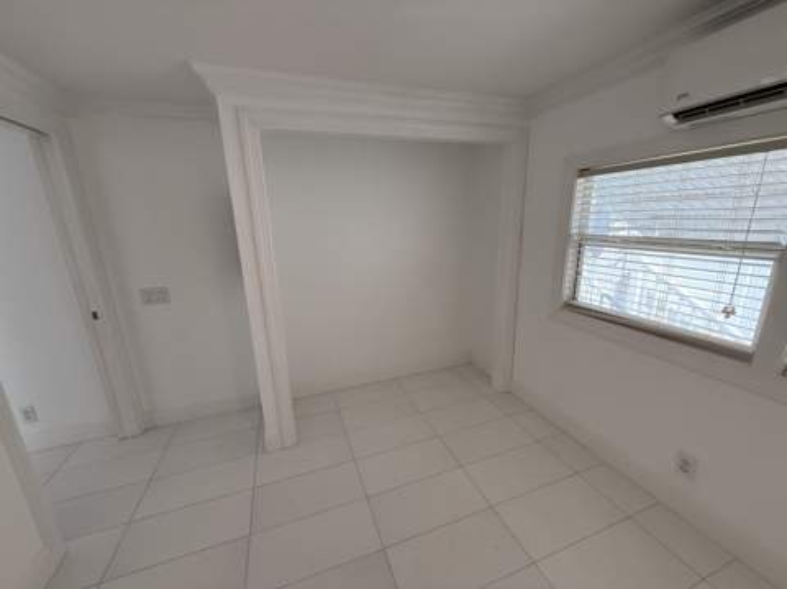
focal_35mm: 14
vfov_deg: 85.6
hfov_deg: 102.1
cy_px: 294
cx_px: 394
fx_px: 318
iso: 64
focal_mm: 2.22
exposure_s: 1/133
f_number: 2.2
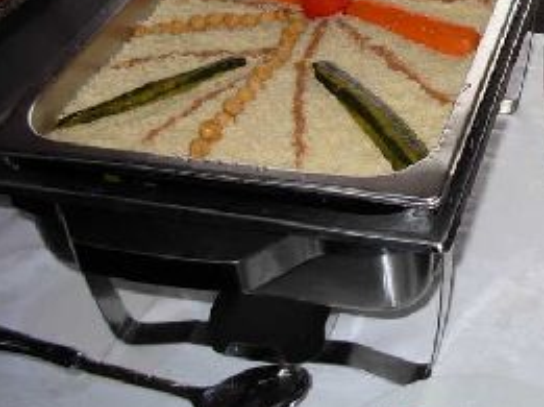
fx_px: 1099
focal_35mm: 70
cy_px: 75
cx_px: 492
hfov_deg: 26.8
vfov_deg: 20.7
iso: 79
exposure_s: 1/395
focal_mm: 6.3
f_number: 2.9
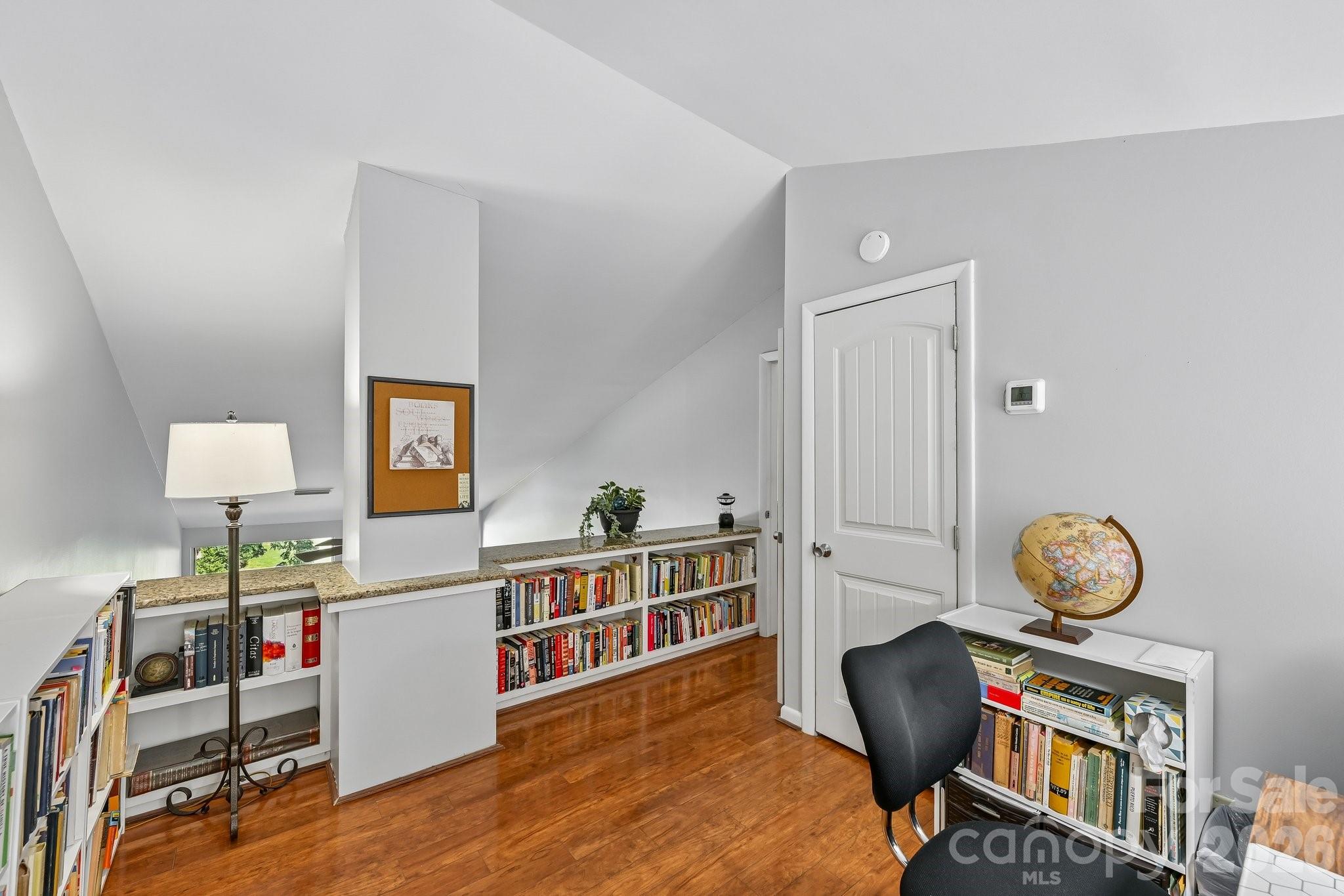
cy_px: 448
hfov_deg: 104.3
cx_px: 672
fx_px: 523
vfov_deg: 81.2
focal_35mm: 14
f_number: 8
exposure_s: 1/10
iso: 400
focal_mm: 14
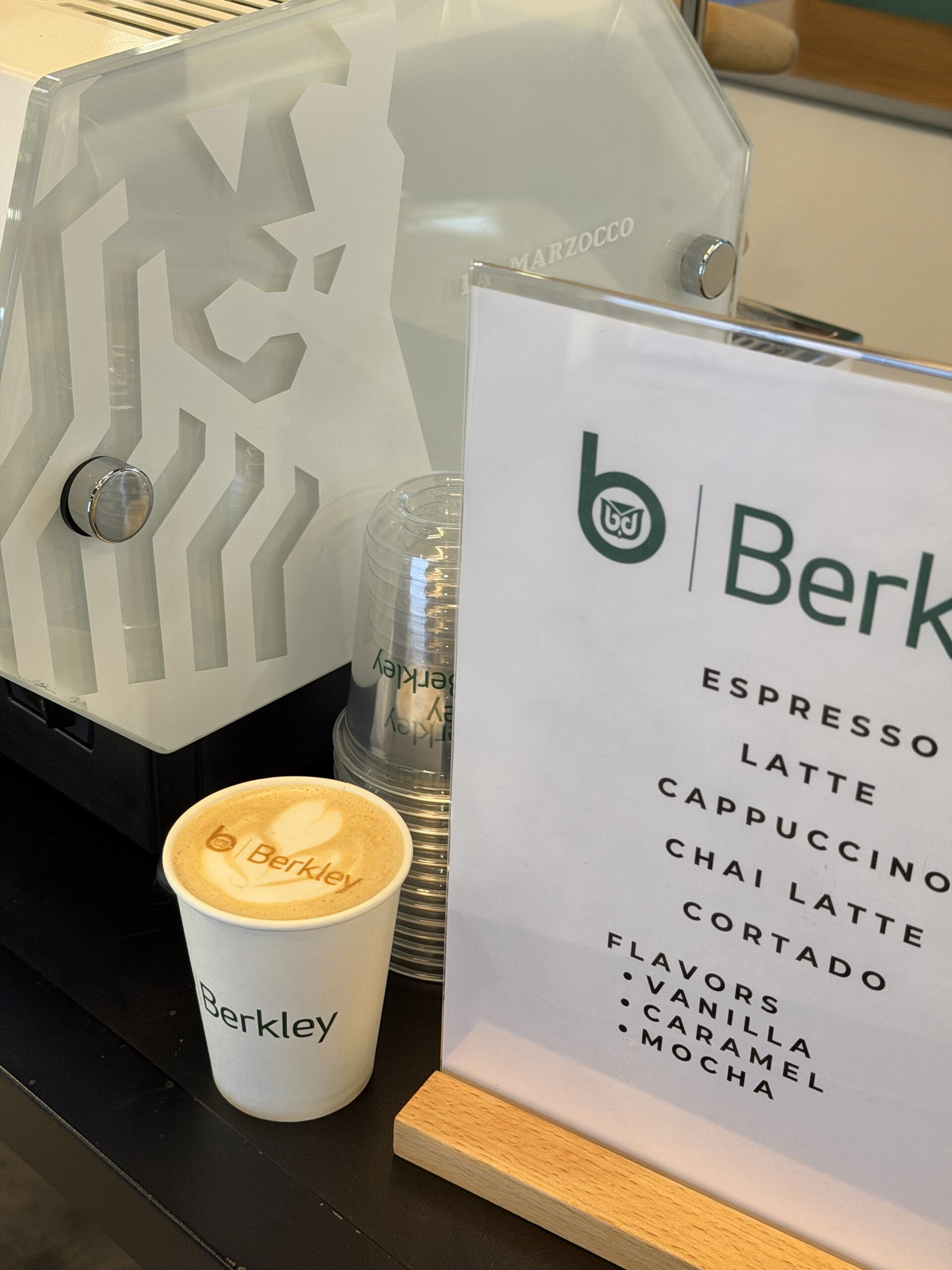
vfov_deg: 39.7
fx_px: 1760
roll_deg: -2.5
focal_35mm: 48
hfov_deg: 30.3
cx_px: 476
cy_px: 635
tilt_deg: -30.5
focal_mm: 6.76
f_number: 1.78
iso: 320
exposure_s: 1/40
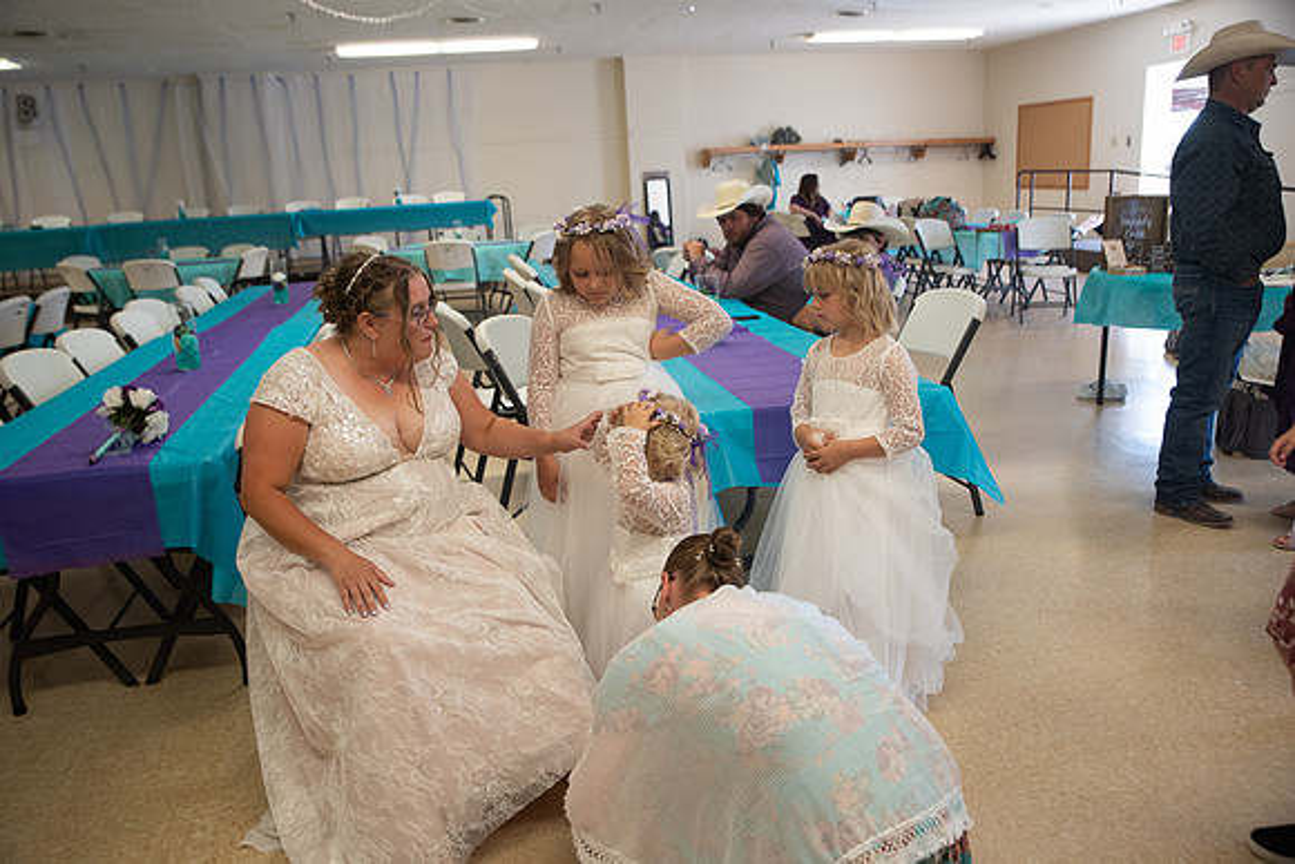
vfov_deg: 45.0
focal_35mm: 29
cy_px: 432
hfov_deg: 63.6
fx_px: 1043
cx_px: 648
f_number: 3.5
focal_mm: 29
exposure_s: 1/125
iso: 400
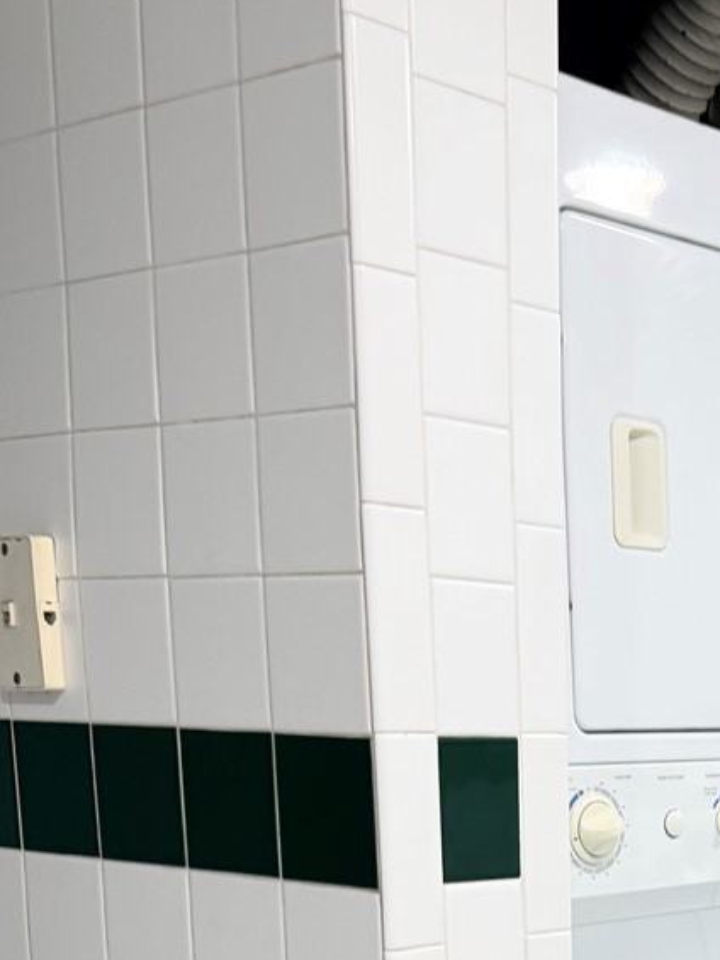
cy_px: 1048
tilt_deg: -11.5
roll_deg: -1.5
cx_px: 910
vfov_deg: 26.4
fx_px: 1885
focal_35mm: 68
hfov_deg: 20.0
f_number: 1.78
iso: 200
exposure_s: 1/60
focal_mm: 6.76
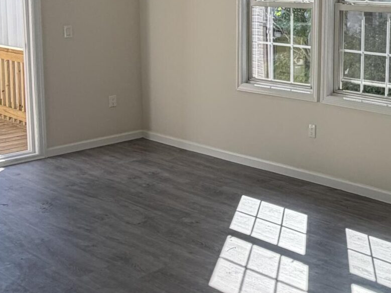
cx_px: 438
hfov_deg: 35.0
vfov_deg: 30.7
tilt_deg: -6.7
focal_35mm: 46
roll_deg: -2.3
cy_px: 58
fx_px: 520
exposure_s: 1/419
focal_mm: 2.22
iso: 64
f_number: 2.2
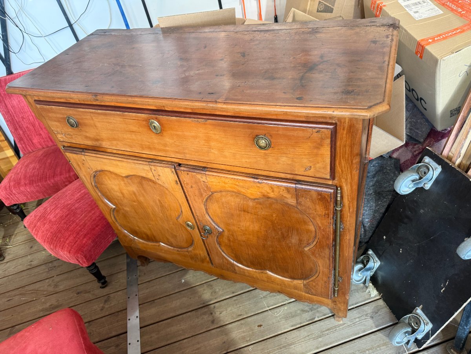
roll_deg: +11.3
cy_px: 177
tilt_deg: -40.4
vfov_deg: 56.8
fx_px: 327
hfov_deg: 71.6
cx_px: 236
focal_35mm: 24
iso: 160
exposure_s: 1/50
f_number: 1.78
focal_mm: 6.76
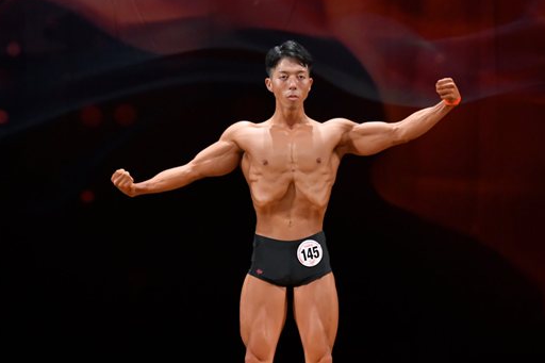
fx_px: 5493
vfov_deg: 3.8
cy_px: 236
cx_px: 303
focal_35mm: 363
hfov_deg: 5.7
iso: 3200
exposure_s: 1/400
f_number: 5.6
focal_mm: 160
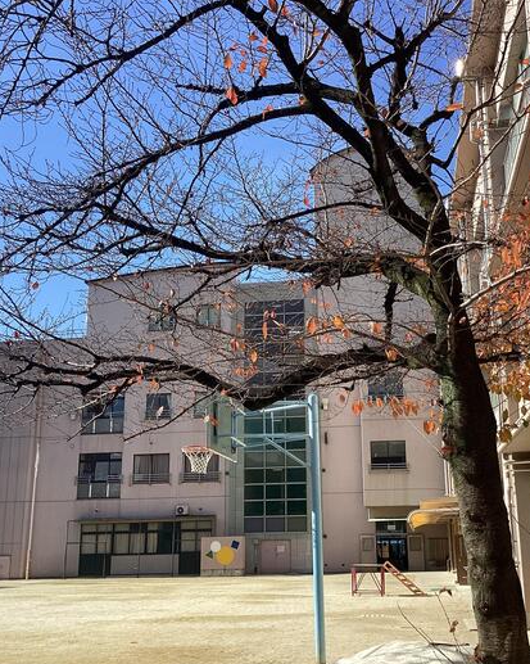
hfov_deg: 36.4
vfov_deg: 44.8
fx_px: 805
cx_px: 300
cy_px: 332
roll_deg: +0.9
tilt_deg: +12.5
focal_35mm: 41
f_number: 2.4
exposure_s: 1/1018
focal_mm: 3.3
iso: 25
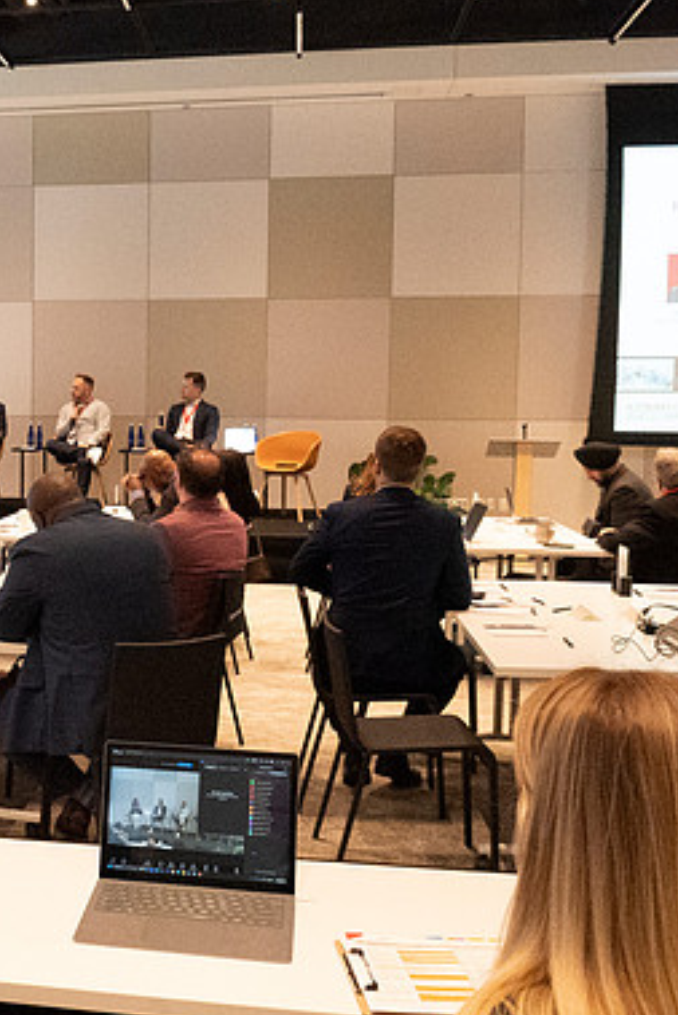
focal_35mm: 44
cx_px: 16
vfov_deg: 44.5
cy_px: 505
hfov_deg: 28.8
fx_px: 1242
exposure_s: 1/100
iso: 12800
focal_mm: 18
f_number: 8
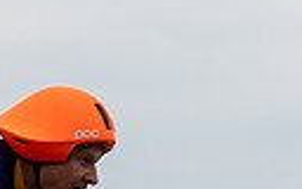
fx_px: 3152
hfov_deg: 5.5
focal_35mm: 383
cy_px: 219
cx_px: -78
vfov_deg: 3.4
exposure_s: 1/800
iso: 500
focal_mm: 83
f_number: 3.2
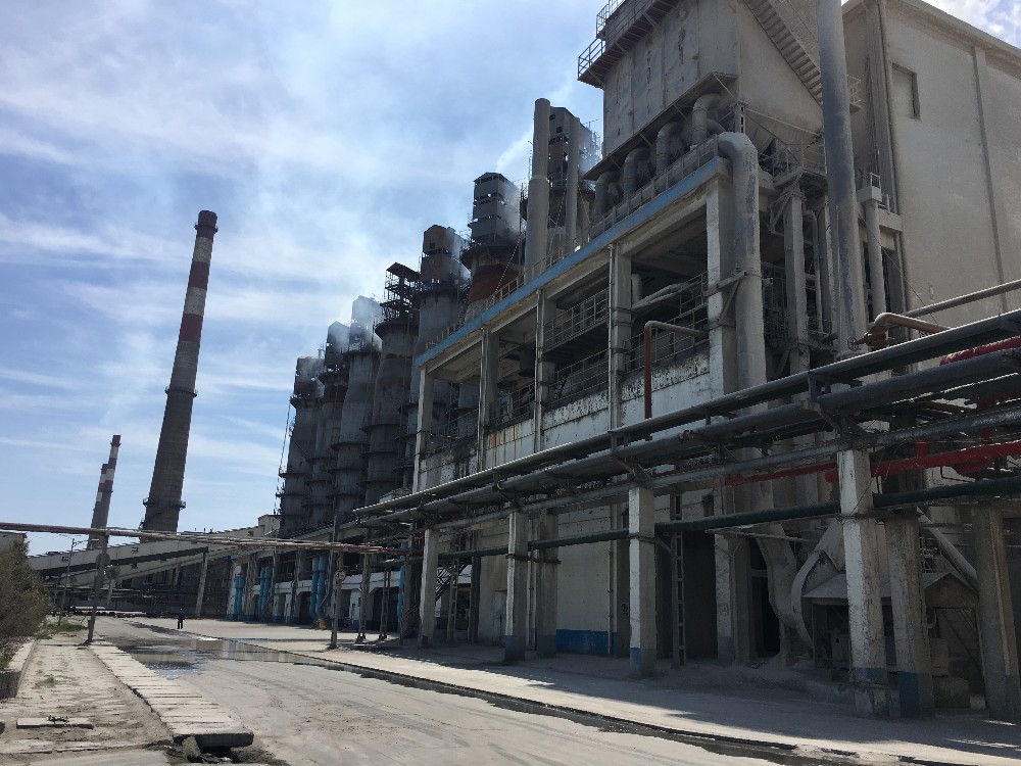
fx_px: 855
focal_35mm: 29
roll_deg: -3.0
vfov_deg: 48.2
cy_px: 383
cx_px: 510
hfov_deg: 61.7
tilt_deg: +15.6
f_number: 2.2
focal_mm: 4.15
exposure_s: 1/2747
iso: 25
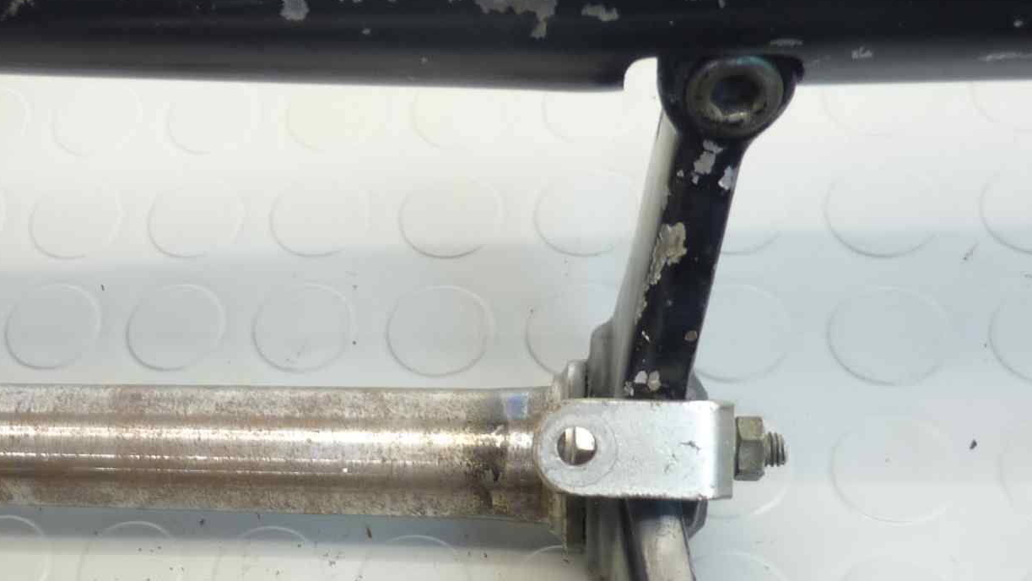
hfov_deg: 35.3
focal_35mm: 57
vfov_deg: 20.9
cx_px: 183
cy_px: 433
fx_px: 1560
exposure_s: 1/8
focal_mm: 4.1
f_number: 3.3
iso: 80
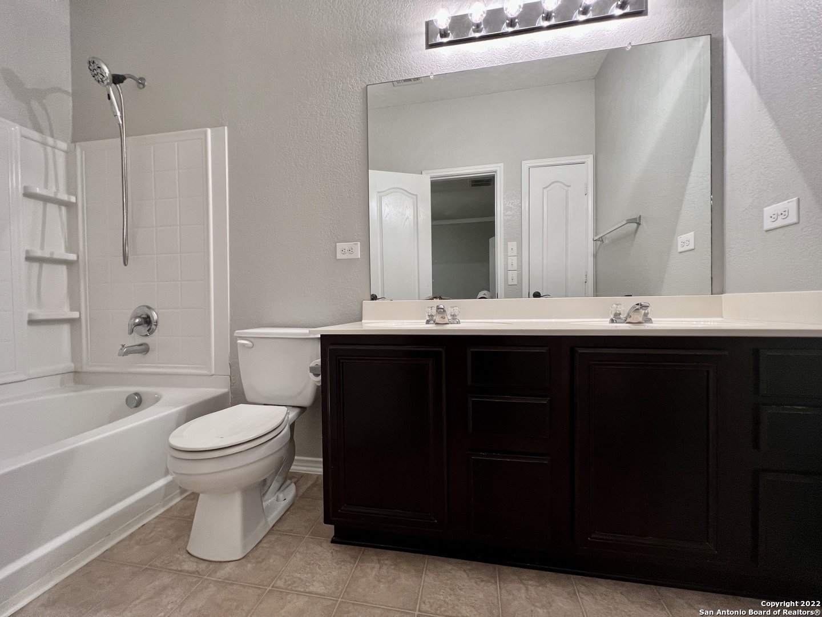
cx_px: 411
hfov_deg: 106.2
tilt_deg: -0.2
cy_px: 308
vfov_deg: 89.9
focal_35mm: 13
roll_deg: +0.3
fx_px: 309
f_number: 1.8
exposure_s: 1/60
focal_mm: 1.57
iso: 160
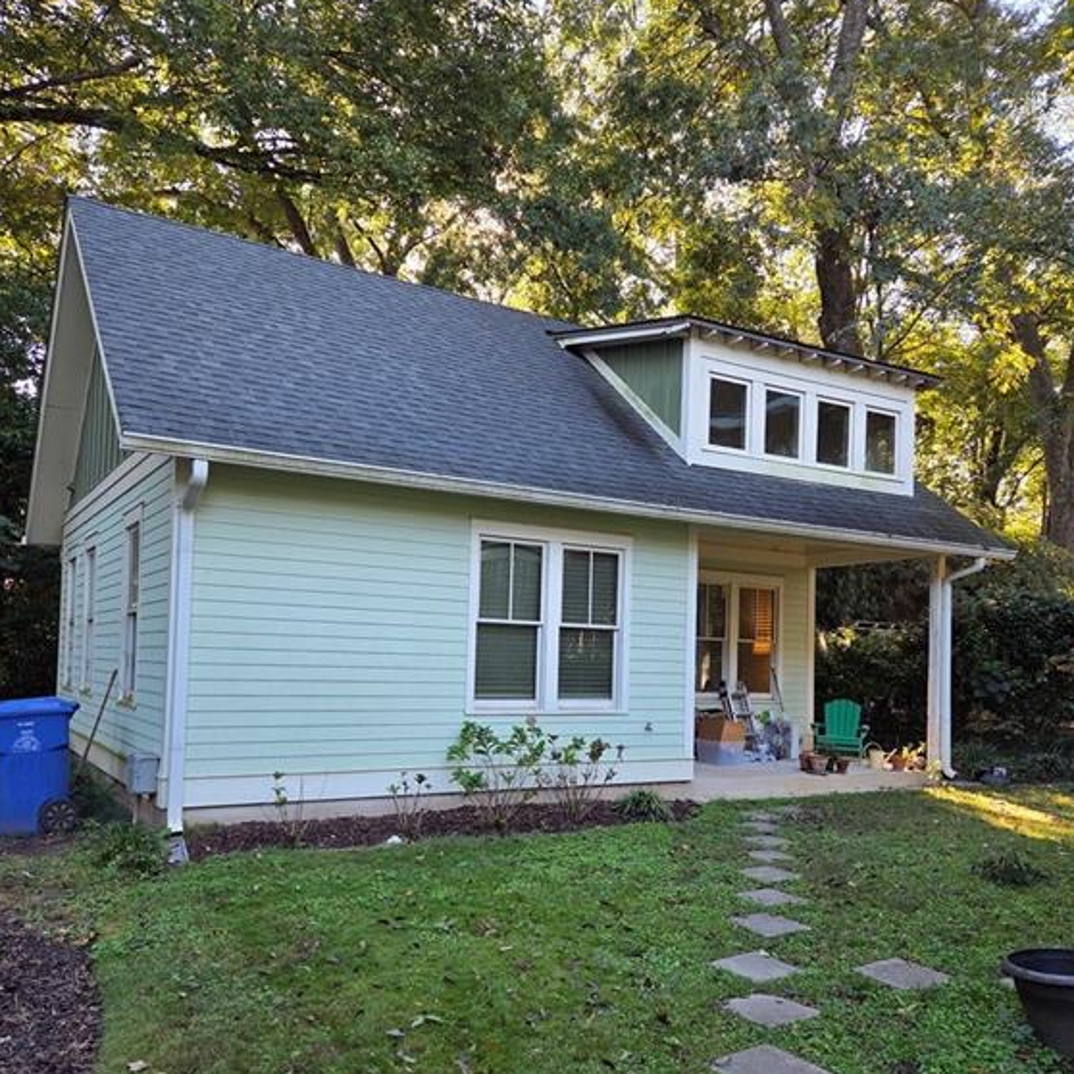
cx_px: 537
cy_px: 620
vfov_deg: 57.0
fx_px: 983
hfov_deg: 57.3
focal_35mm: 28
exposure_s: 1/180
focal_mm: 5.4
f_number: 1.8
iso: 64
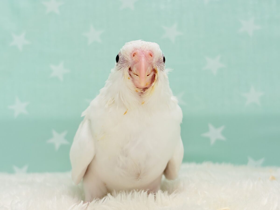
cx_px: 140
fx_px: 421
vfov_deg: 28.0
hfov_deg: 36.8
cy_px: 105
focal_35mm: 52
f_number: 1.6
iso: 80
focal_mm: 5.96
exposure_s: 1/100
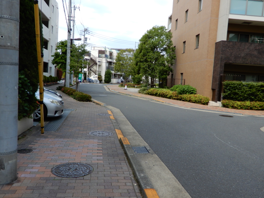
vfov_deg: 46.8
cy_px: 99
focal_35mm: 30
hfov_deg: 60.0
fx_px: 229
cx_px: 132
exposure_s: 1/400
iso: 80
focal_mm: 5.4
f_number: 3.5
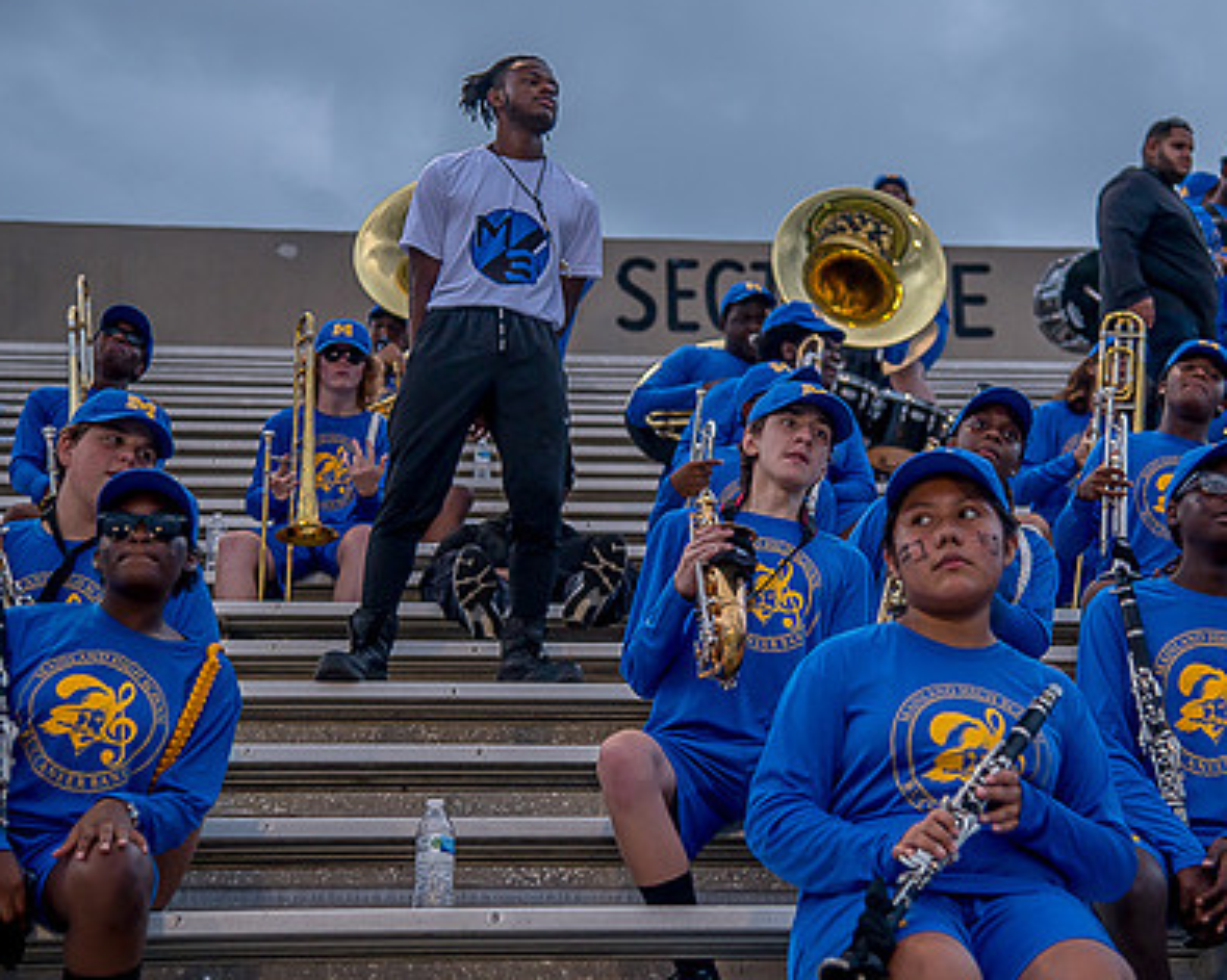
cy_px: 459
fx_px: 3267
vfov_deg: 17.1
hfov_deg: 21.2
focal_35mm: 90
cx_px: 765
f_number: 4
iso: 400
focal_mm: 65
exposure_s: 1/200
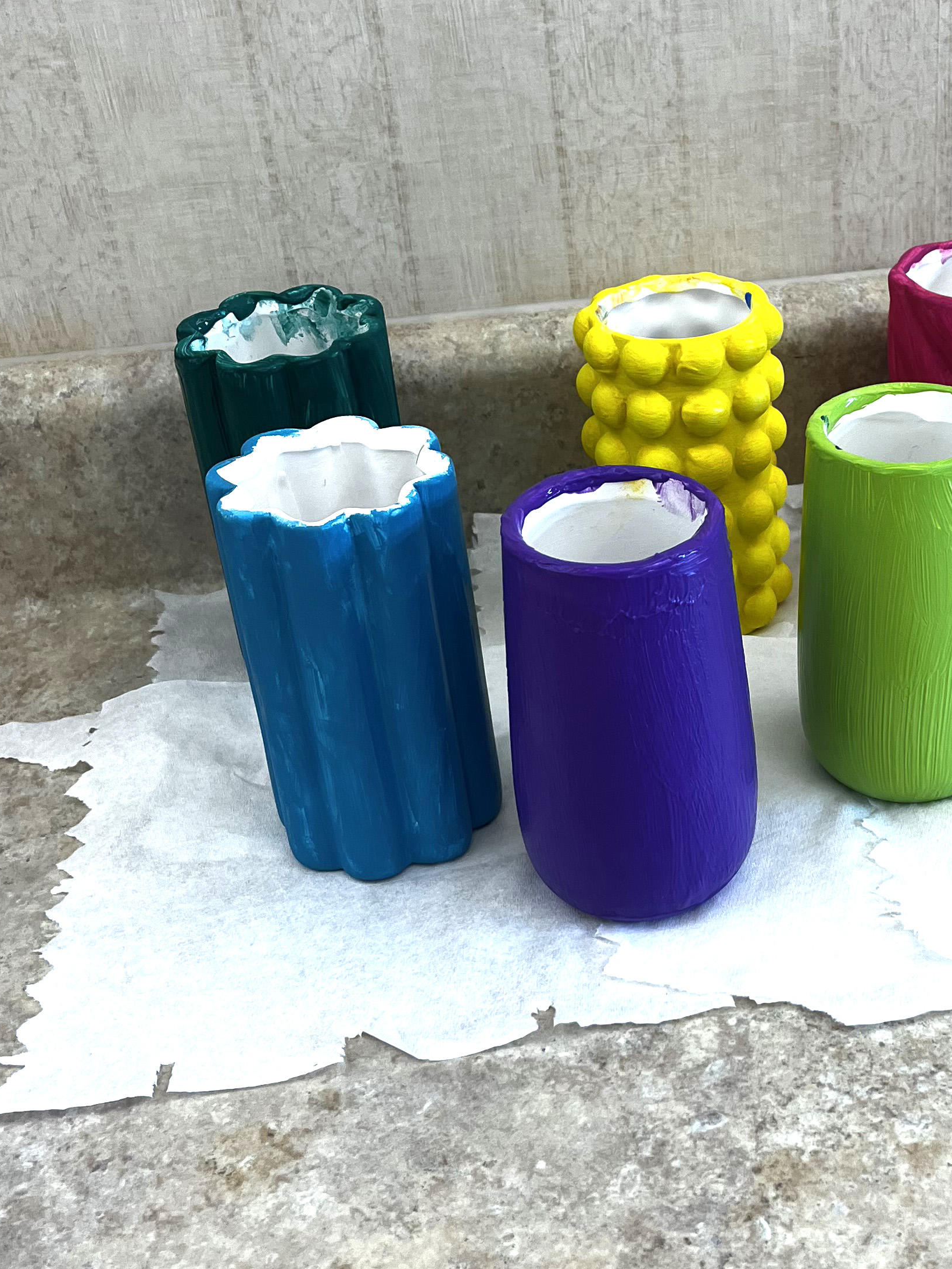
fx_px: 1760
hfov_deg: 29.4
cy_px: 592
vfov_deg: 39.6
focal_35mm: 48
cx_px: 797
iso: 64
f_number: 1.6
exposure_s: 1/120
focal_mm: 5.1
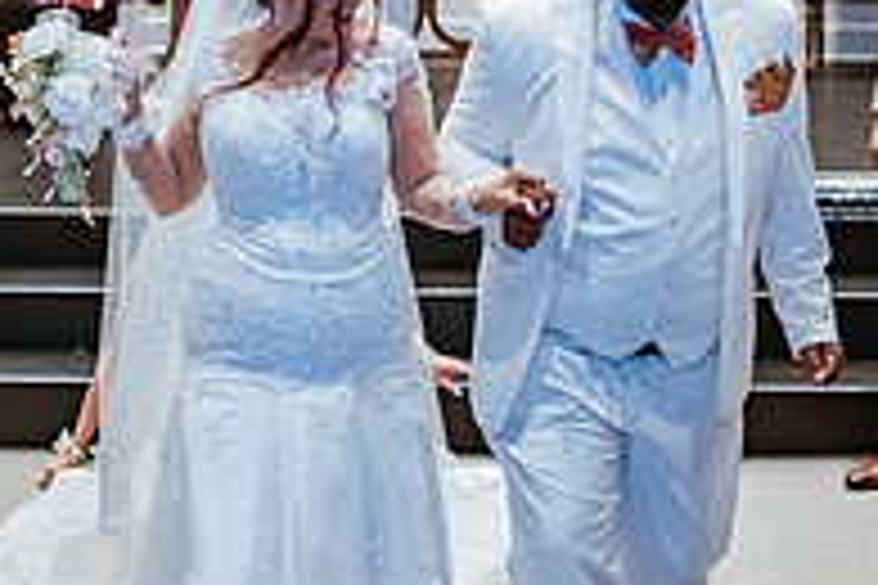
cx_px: 320
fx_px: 2536
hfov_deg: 19.6
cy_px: 146
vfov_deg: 13.1
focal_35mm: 104
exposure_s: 1/500
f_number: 1.8
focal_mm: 35
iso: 1000
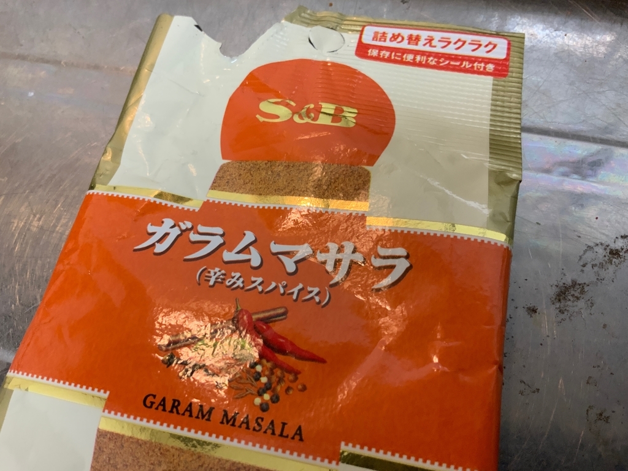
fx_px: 526
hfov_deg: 61.7
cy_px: 236
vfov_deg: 48.2
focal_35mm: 29
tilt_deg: -64.6
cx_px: 314
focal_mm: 3
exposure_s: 1/50
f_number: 1.8
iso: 160
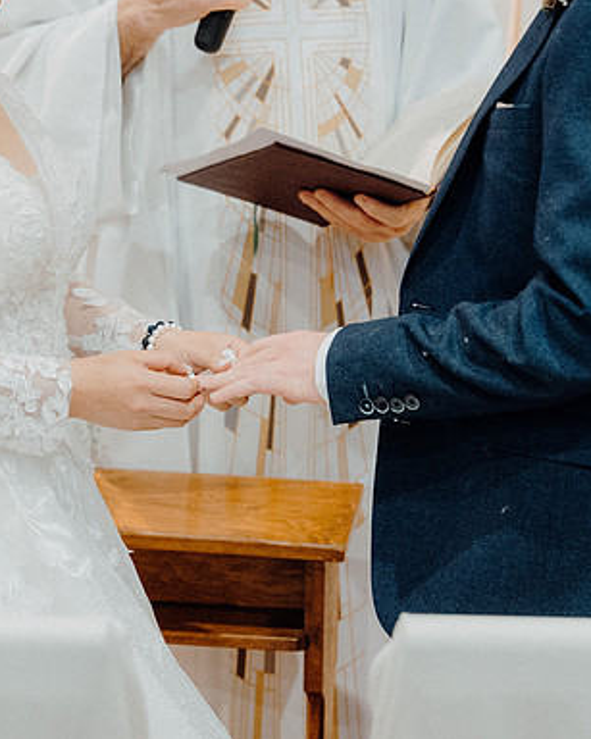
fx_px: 3259
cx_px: 229
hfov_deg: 10.4
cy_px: 369
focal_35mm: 149
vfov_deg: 12.9
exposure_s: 1/160
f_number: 3.5
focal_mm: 70
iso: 3200
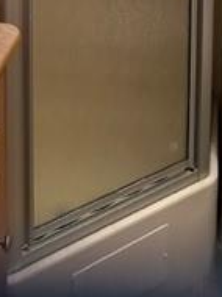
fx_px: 694
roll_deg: -0.9
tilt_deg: -6.5
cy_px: -189
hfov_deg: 18.2
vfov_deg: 19.8
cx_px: 92
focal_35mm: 81
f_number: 1.78
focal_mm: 6.86
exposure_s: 1/60
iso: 800
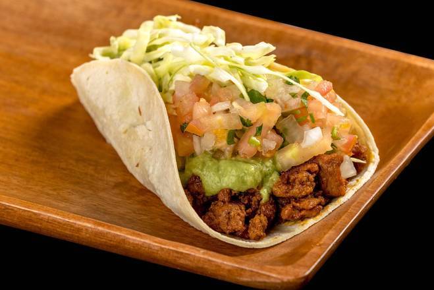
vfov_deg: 6.9
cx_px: 217
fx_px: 2412
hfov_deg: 10.3
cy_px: 145
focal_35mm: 200
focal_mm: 200
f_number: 8
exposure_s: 1/160
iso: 100
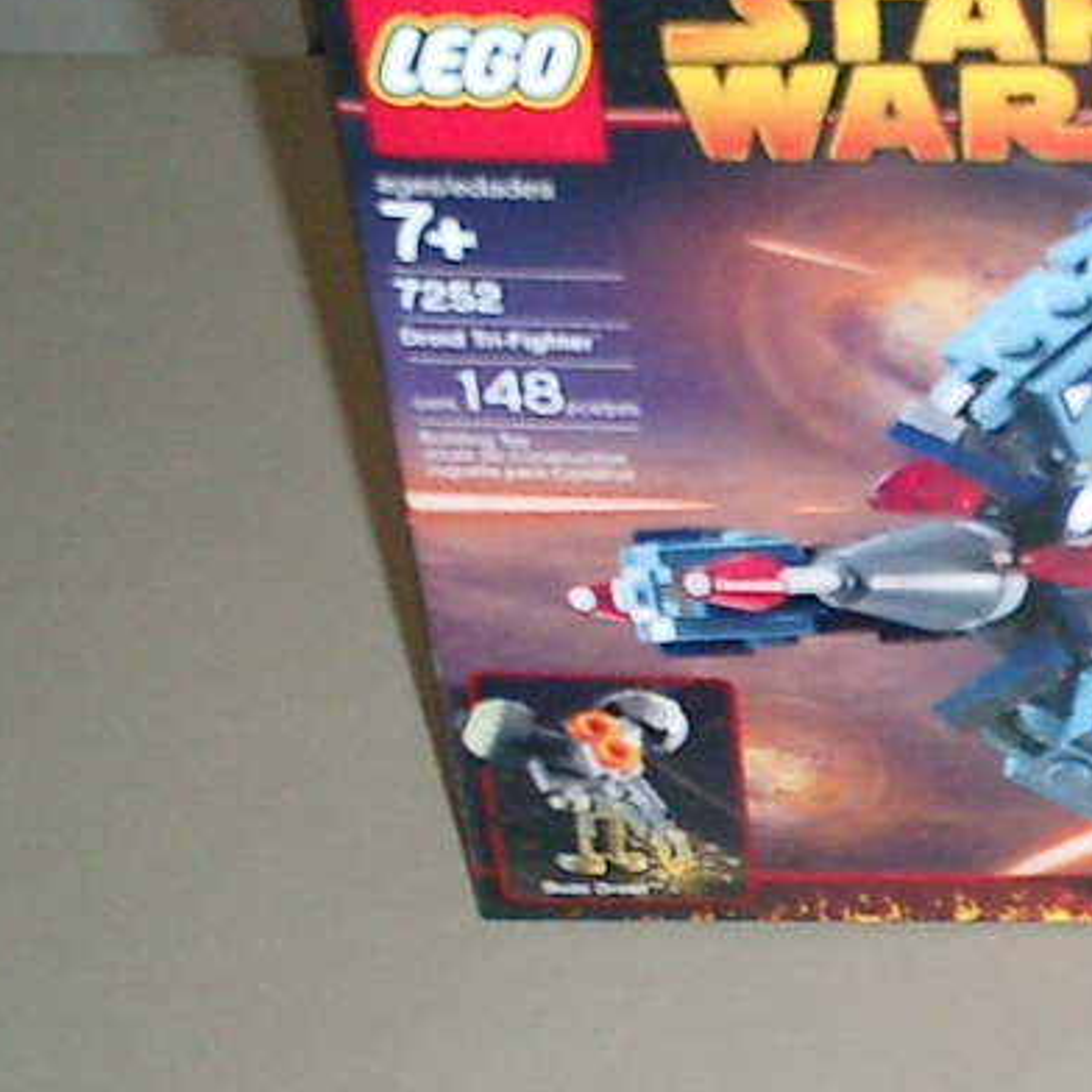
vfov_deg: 16.5
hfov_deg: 16.4
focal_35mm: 104
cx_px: 1084
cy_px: 983
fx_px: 3712
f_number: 3.2
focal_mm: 7.5
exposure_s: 1/30
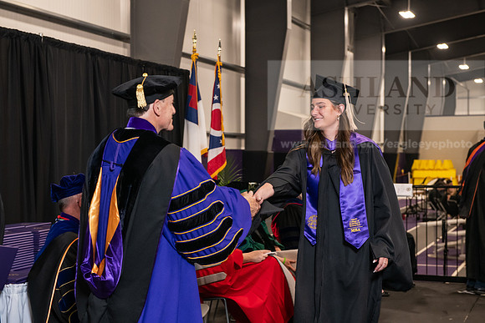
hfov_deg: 32.4
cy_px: 162
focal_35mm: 62
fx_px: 835
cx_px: 242
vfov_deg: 21.9
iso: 2000
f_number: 5
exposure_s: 1/125
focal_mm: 62
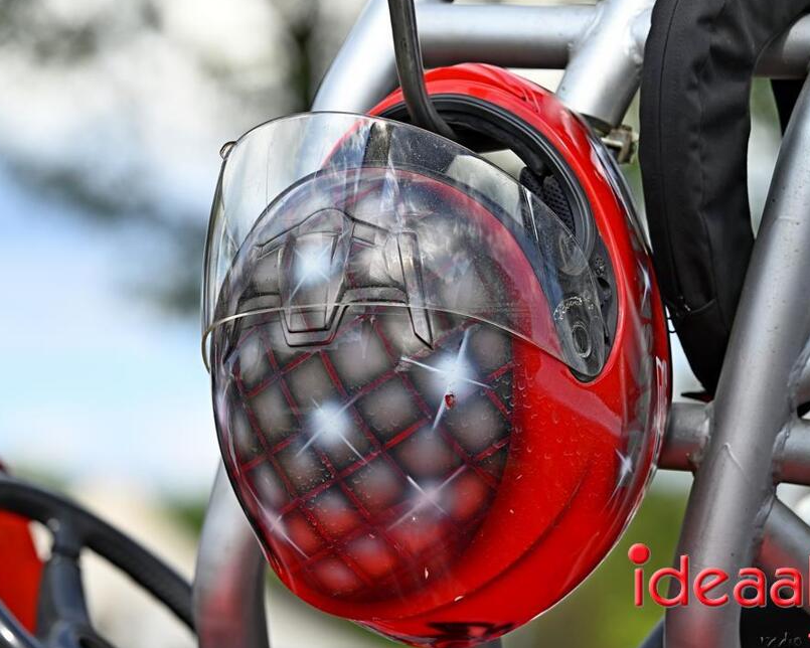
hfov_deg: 8.4
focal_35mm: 231
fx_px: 5538
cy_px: 325
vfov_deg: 6.7
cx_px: 370
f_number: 5
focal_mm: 200
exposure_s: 1/1000
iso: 320
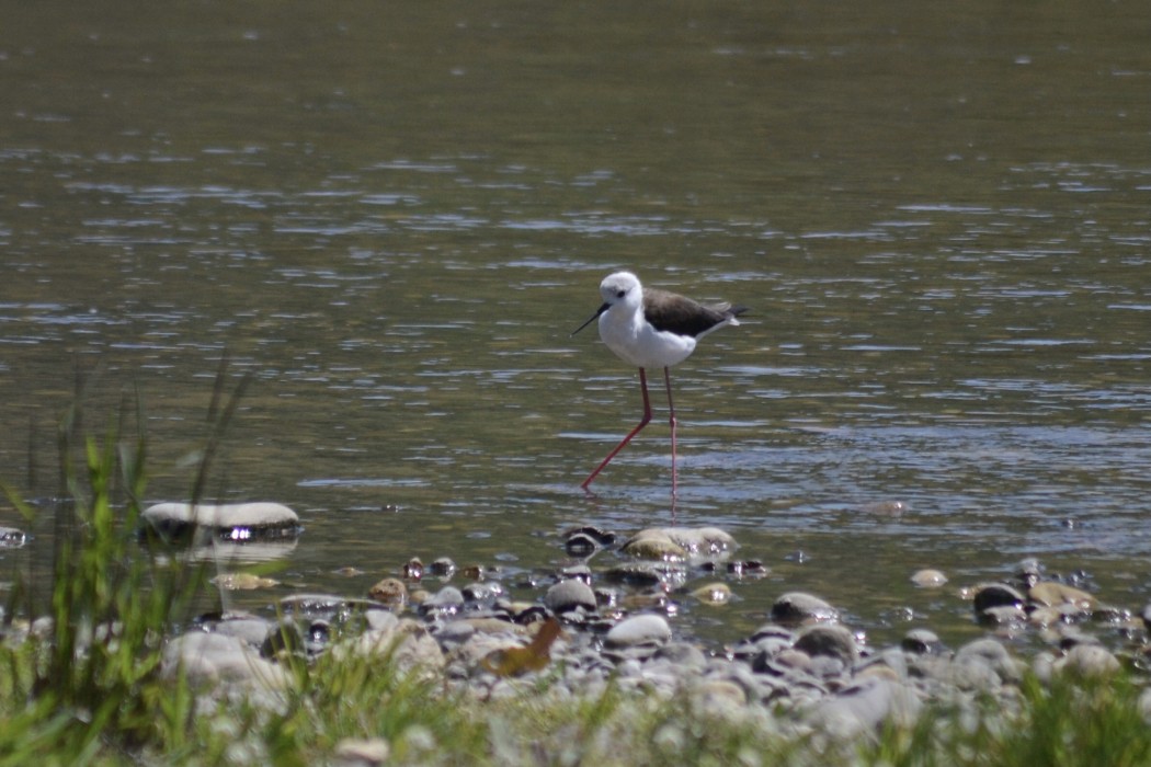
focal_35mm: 450
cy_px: 384
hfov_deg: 4.6
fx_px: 14386
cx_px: 576
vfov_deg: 3.1
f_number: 5.6
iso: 400
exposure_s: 1/2500
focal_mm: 300
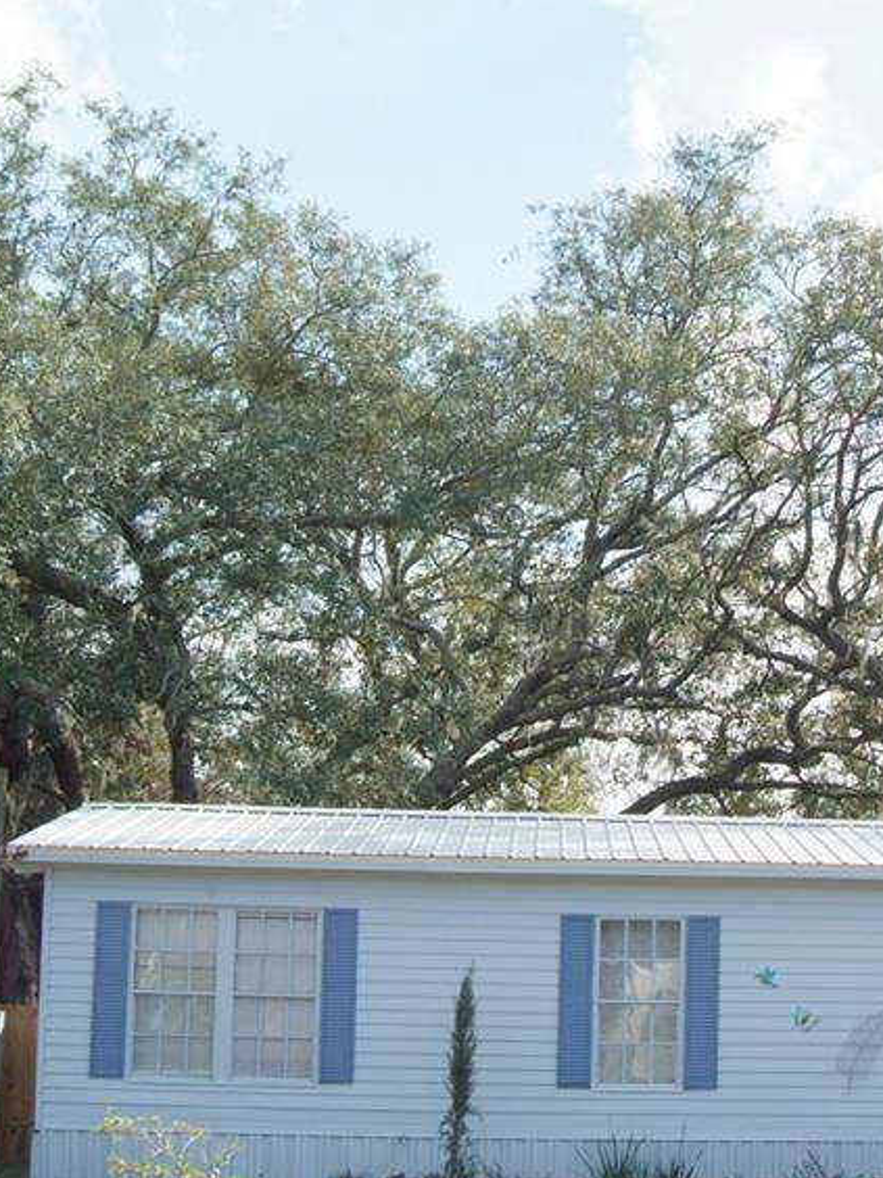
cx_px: 923
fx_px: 2789
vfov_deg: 23.8
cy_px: 673
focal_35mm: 82
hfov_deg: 17.5
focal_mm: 31
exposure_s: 1/125
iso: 200
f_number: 8
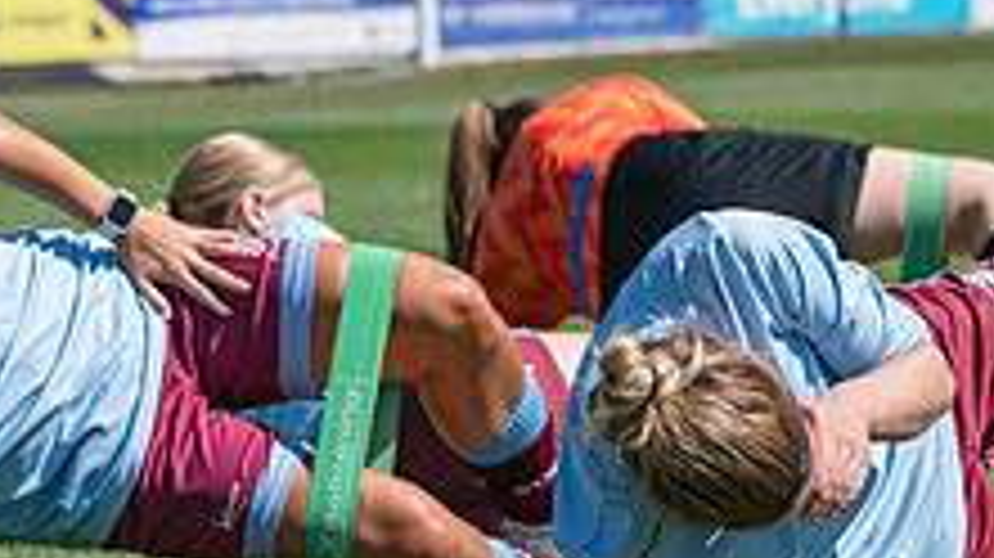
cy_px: 591
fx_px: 8745
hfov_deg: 6.5
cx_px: 473
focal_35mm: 332
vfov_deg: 3.6
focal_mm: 84
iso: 200
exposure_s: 1/2500
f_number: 4
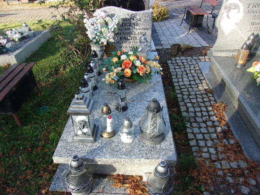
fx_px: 203
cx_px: 130
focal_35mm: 27
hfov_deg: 65.3
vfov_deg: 51.4
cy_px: 98
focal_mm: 4.9
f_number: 3
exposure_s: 1/200
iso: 80
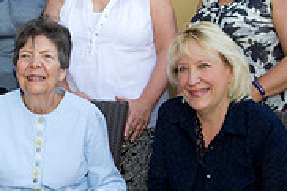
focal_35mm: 102
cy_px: 85
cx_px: 43
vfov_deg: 13.4
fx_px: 812
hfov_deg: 19.7
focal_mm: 32
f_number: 7.1
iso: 640
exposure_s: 1/250
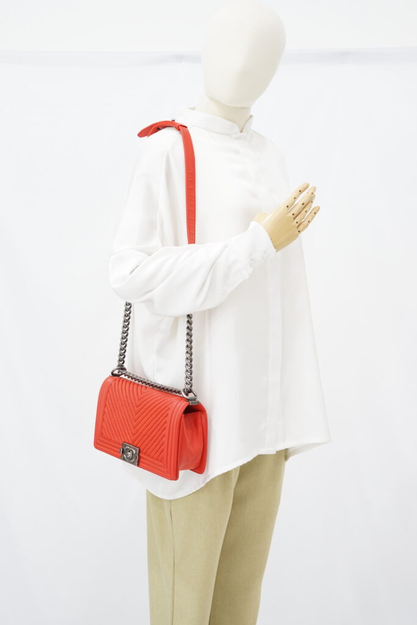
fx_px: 868
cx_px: 208
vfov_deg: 39.6
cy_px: 312
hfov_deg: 27.0
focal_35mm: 50
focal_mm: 50
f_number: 6.3
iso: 640
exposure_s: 1/6
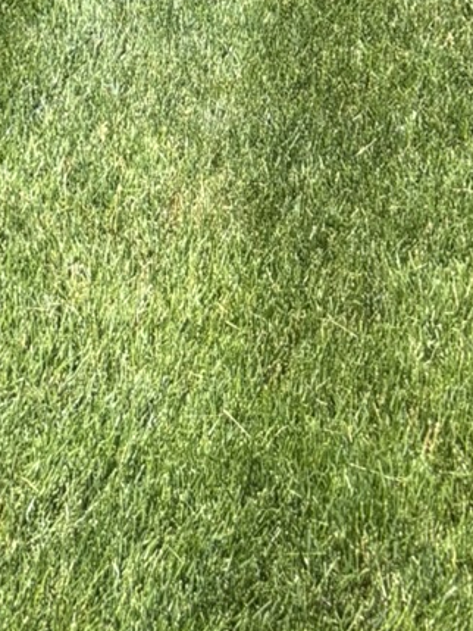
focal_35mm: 124
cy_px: -337
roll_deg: +0.3
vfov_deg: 14.7
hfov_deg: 11.2
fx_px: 2258
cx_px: -370
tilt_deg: -13.4
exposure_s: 1/1311
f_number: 1.6
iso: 50
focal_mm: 5.96
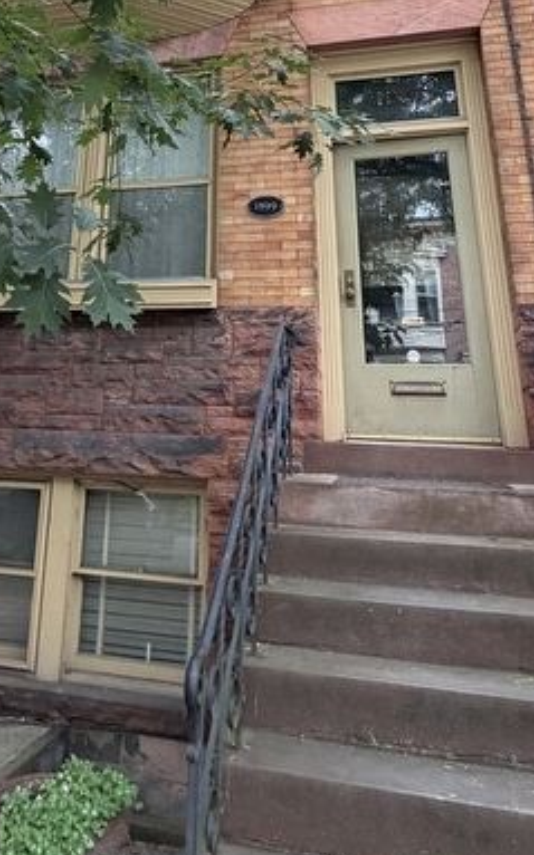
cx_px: 170
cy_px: 174
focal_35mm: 31
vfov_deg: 56.9
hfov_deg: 40.0
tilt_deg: +21.2
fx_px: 723
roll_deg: -2.9
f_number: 2.2
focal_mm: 2.22
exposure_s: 1/121
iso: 320
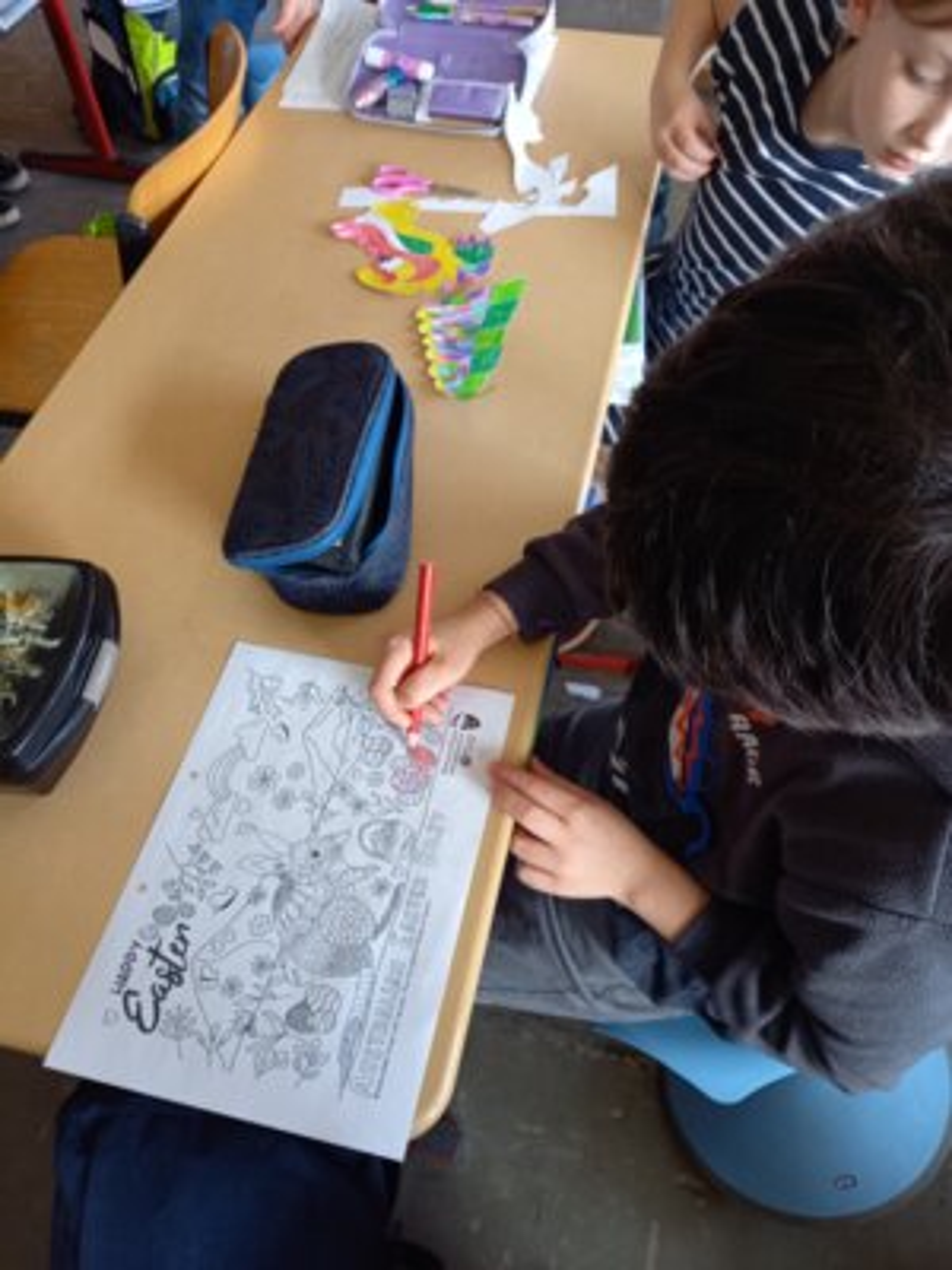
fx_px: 917
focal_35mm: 25
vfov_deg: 69.4
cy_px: 635
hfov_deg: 54.9
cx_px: 476
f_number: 1.8
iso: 250
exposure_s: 1/50
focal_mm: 4.65
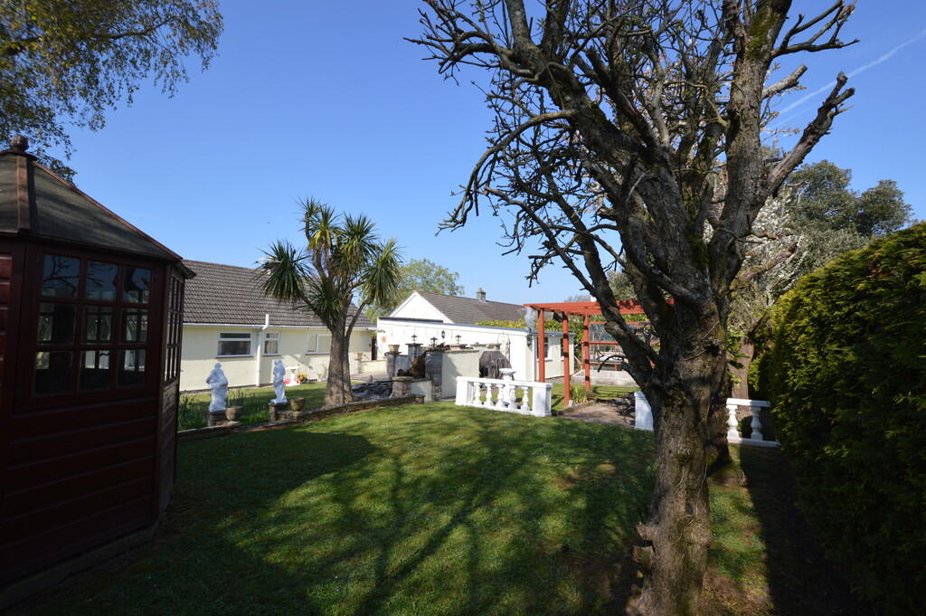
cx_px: 463
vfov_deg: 77.2
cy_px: 308
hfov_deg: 100.4
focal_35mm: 15
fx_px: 386
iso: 100
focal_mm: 10
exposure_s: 1/200
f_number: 7.1
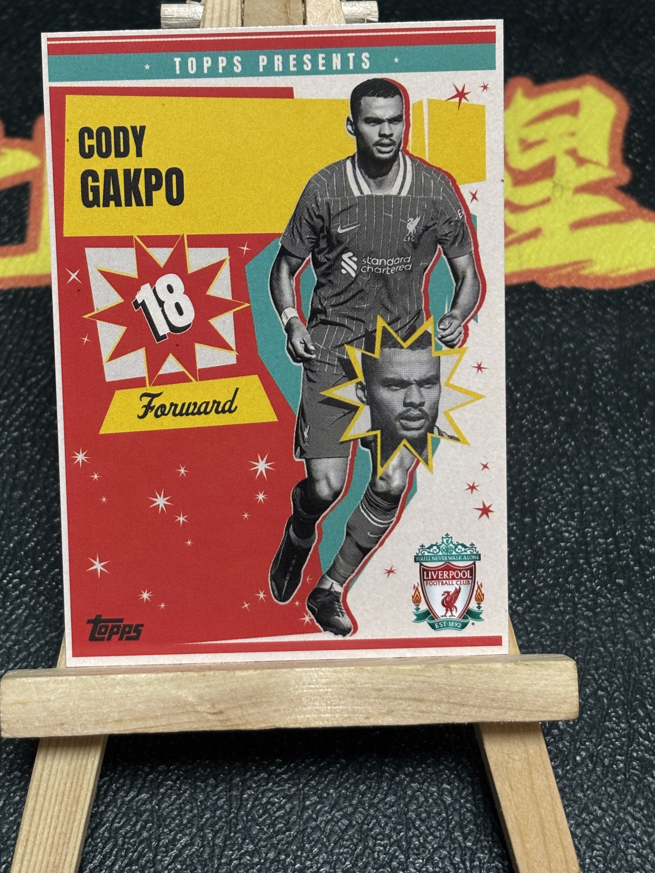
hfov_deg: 22.2
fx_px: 1665
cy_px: 422
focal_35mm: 66
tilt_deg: -62.1
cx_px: 267
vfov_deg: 29.4
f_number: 1.6
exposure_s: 1/33
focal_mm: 5.96
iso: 160
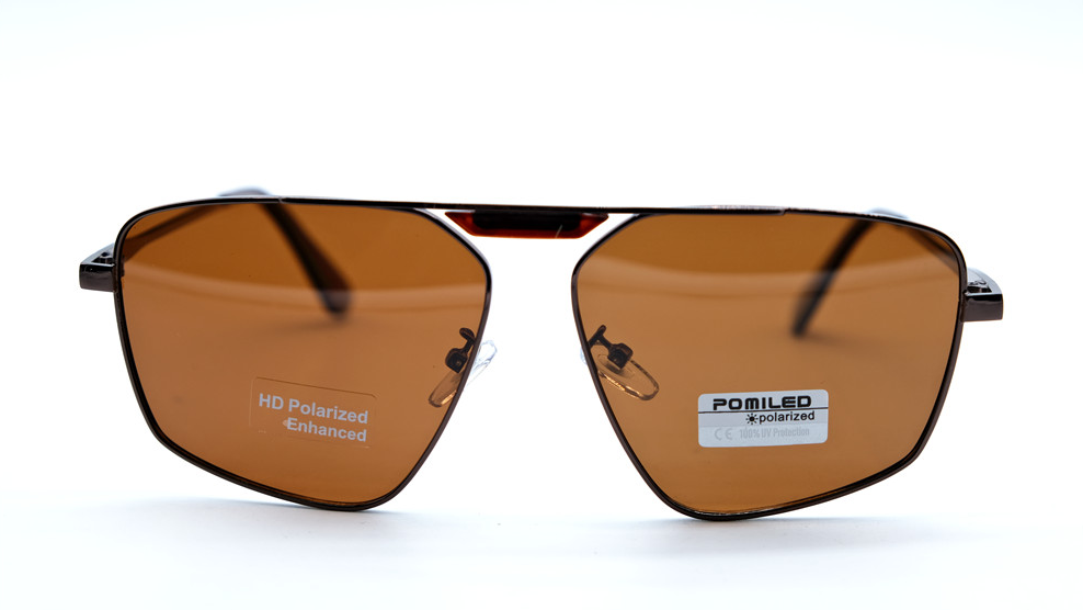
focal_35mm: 71
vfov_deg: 17.0
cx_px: 543
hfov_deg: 29.7
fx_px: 2039
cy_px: 316
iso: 160
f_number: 5.6
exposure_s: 1/125
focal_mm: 44.4
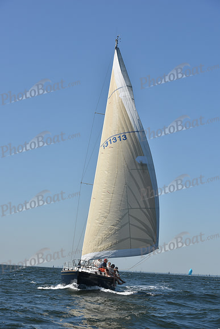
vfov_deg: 28.8
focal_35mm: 70
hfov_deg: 19.5
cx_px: 110
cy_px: 164
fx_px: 641
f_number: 8
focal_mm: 70
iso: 250
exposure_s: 1/1250
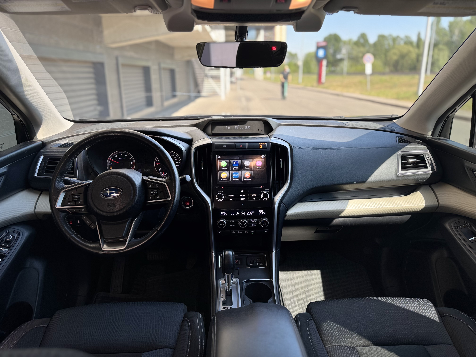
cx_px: 238
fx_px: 330
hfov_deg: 71.6
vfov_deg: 56.8
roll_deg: +0.8
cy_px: 178
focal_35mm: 24
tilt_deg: -16.7
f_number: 1.78
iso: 100
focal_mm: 6.76
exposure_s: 1/121
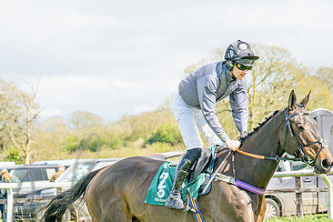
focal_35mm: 194
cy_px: 197
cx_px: 203
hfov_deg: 10.6
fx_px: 1794
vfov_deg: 7.1
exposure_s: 1/2500
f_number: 4
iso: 200
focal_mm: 70
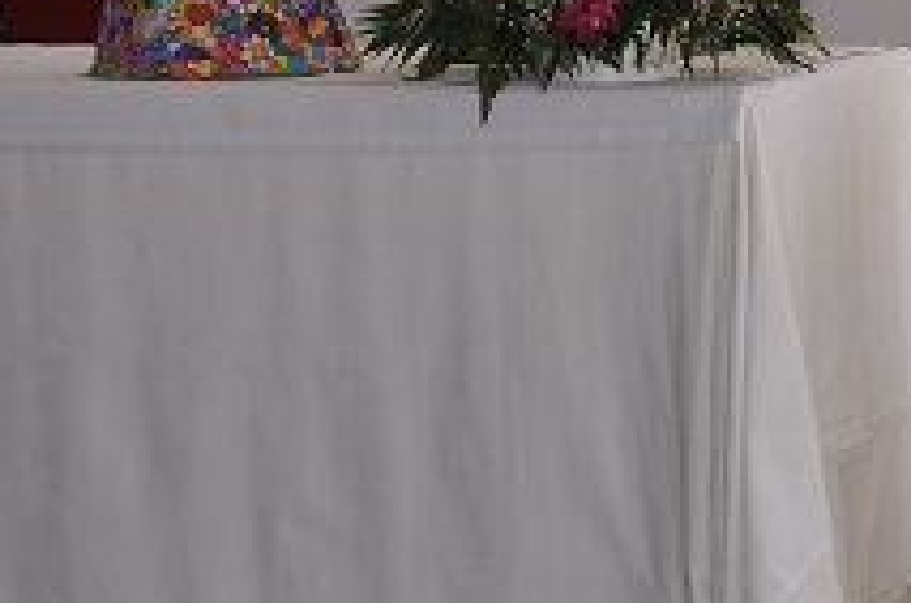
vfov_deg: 7.8
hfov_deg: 11.1
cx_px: 1557
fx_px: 4416
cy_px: 182
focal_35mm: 175
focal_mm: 31
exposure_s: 1/200
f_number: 3.5
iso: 280
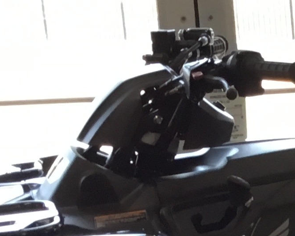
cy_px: 499
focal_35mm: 148
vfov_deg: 9.6
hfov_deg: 12.4
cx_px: 451
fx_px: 1293
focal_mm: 3.3
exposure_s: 1/30
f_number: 2.4
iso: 64
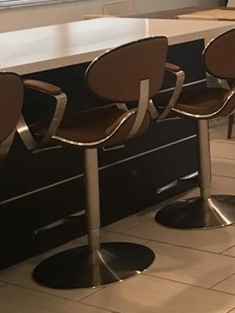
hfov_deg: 14.8
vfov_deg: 20.3
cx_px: 347
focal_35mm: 93
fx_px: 841
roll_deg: +1.7
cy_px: -11
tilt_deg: -4.6
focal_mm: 4.15
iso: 160
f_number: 2.2
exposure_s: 1/33
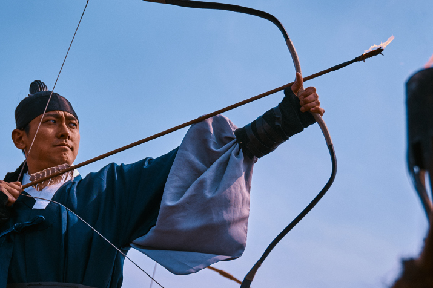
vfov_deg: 17.6
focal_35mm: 77
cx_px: 171
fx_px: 926
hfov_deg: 26.3
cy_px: 204
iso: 200
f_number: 2.8
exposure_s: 1/2500
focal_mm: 43
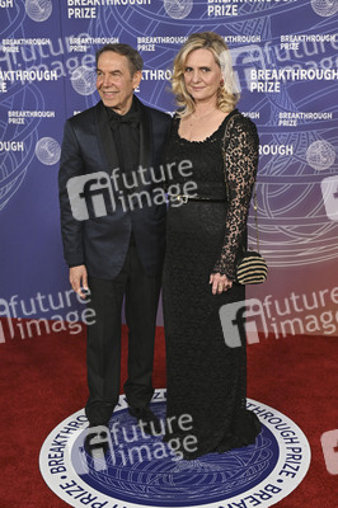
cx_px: 169
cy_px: 254
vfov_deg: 42.8
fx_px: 649
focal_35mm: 46
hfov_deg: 29.2
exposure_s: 1/320
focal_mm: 46
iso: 2000
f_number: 4
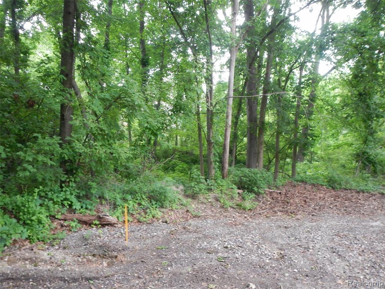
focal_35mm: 28
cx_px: 192
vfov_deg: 49.7
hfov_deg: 63.4
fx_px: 311
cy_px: 144
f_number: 3.9
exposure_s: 1/20
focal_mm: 5
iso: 400
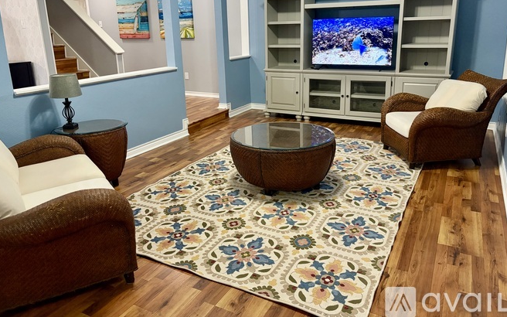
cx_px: 252
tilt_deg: -14.0
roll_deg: +1.4
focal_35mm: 28
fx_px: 387
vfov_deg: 44.3
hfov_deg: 66.5
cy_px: 124
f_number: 1.6
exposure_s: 1/40
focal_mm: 5.96
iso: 400
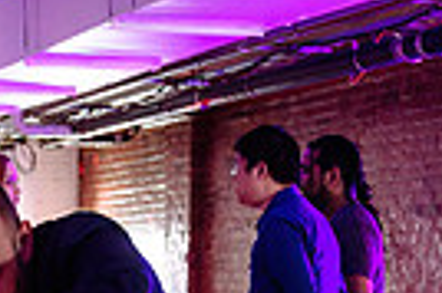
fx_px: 1925
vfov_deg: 8.2
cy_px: 648
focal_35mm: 157
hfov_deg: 13.1
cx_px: 131
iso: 1600
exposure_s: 1/250
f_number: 2
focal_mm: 28
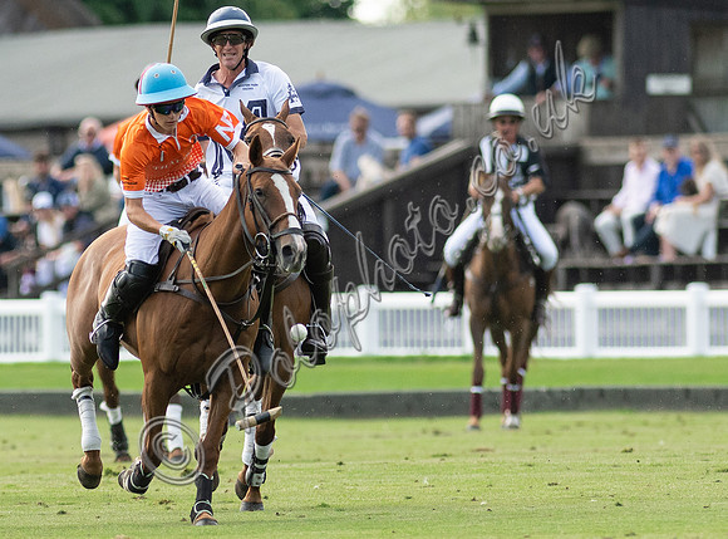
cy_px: 206
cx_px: 246
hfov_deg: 2.0
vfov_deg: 1.5
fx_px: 20749
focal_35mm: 992
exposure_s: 1/4000
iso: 500
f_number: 3.2
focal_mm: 300
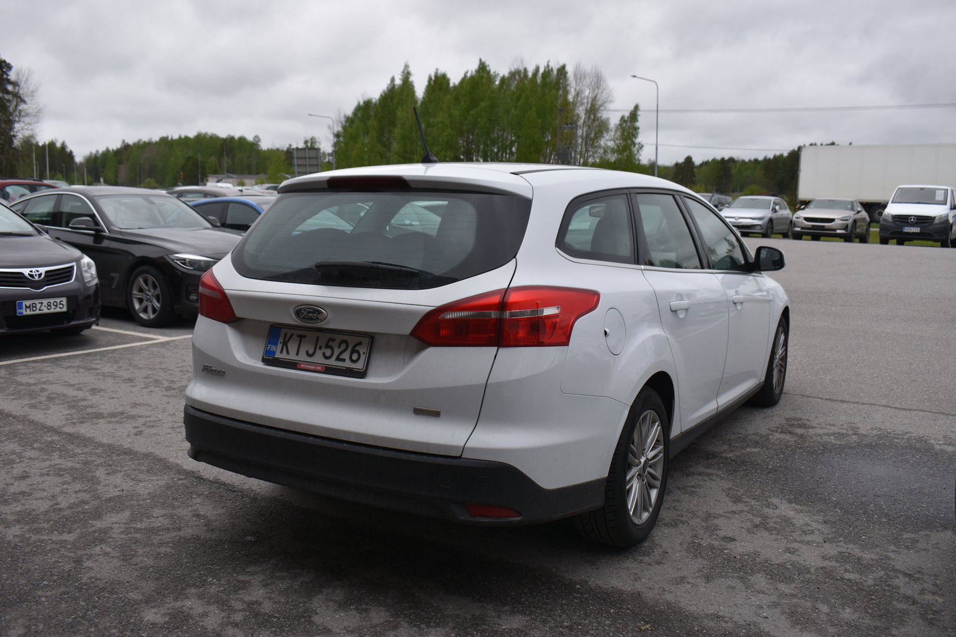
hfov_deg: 59.5
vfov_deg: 41.7
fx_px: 836
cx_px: 478
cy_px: 318
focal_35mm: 32
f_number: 6.7
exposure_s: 1/350
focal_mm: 21
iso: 200
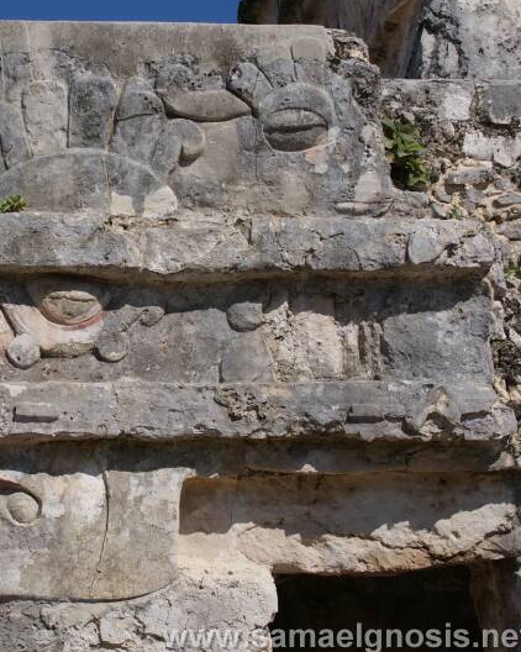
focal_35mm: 75
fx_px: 1441
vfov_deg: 25.5
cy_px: 327
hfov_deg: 20.0
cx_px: 40
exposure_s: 1/1000
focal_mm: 35
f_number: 5.6
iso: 100
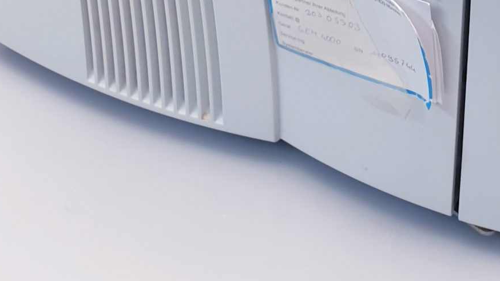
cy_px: -339
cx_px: 359
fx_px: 1100
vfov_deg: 12.3
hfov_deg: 25.4
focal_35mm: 83
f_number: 2.4
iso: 64
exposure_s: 1/50
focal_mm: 4.3
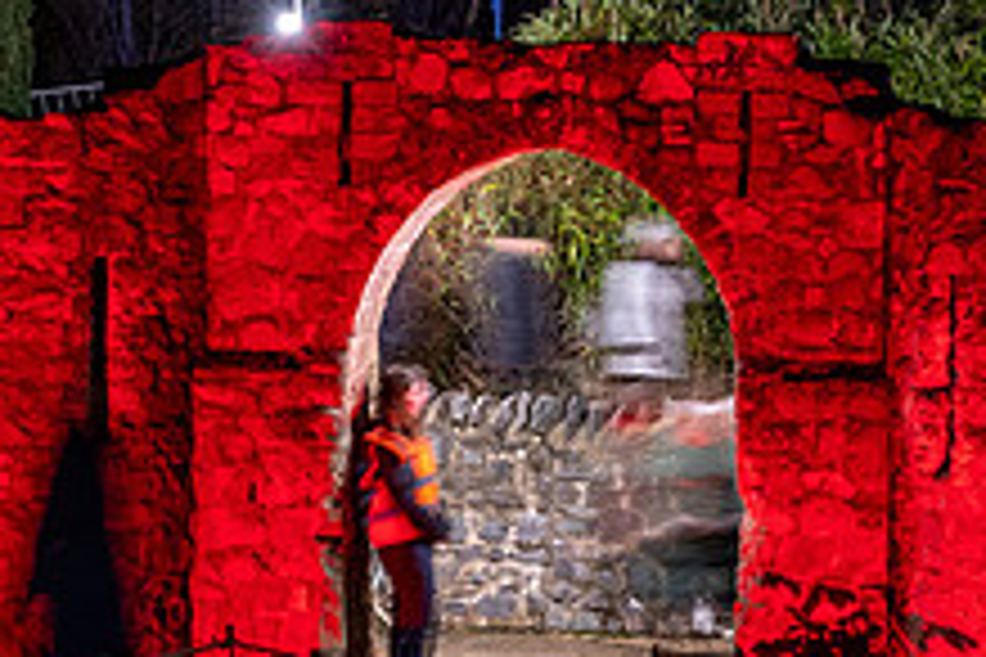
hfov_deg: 16.1
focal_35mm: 127
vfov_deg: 10.8
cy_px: 151
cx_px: 617
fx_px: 3478
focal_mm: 48
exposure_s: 1
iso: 640
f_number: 5
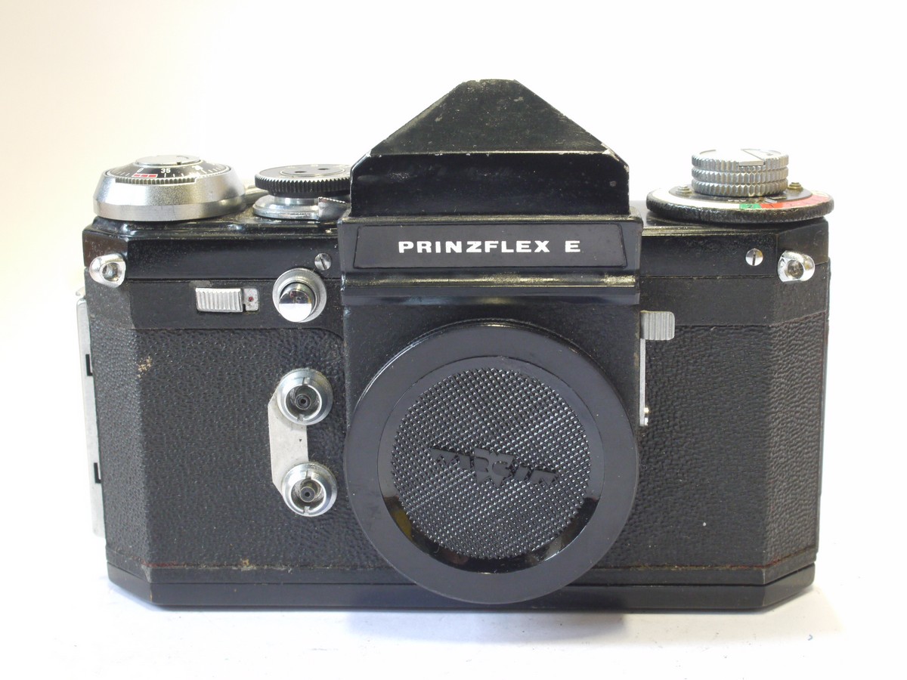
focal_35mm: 60
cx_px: 454
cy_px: 340
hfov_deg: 32.2
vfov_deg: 24.4
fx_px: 1572
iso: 800
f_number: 10
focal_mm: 30
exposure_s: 1/8
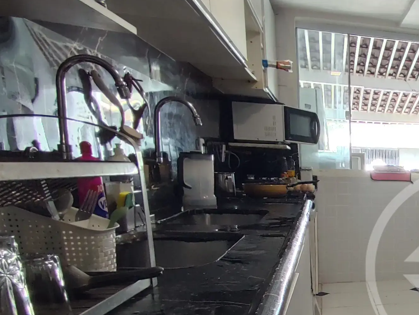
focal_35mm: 37
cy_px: 269
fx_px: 448
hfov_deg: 40.1
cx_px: 467
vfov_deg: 36.8
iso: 192
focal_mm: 1.65
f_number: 2.2
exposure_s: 1/40
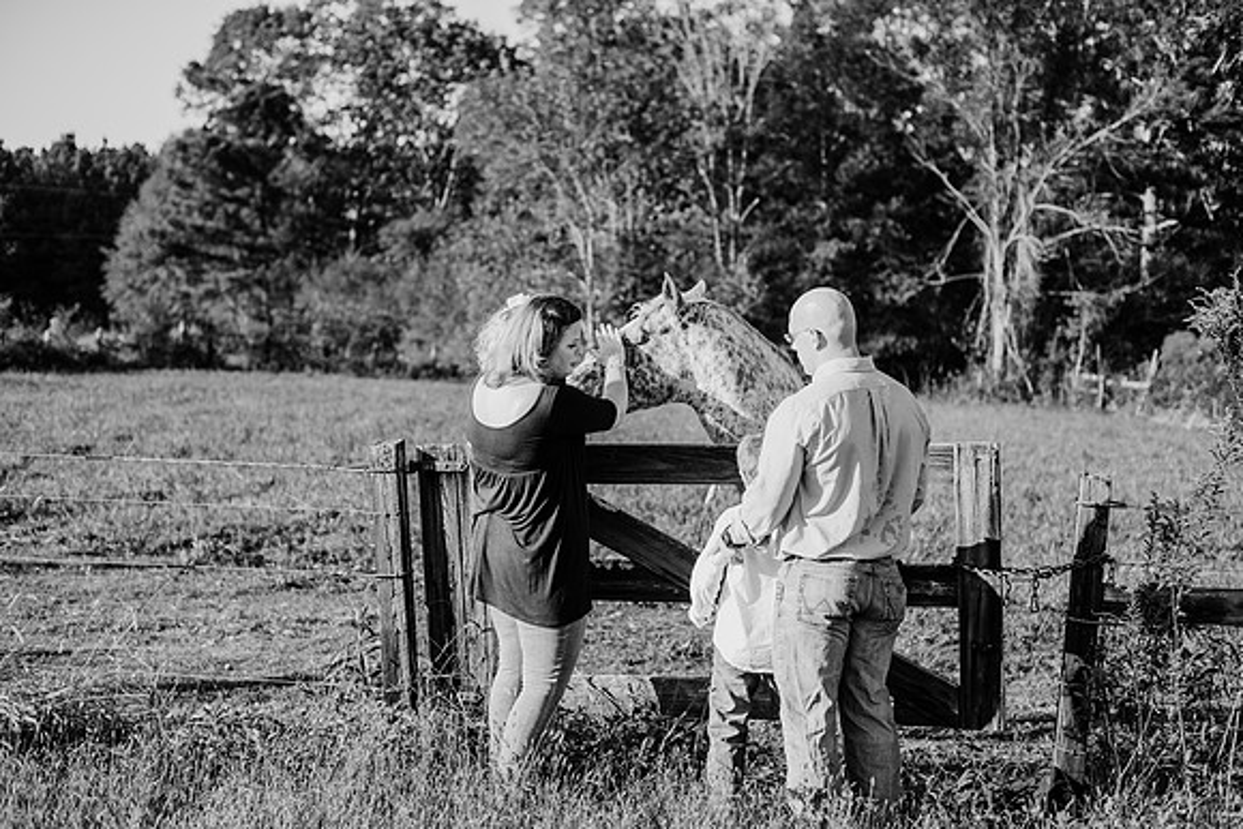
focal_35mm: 50
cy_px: 414
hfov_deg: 39.6
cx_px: 622
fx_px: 1727
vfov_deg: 27.0
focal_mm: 50
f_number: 2.8
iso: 200
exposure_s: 1/1250
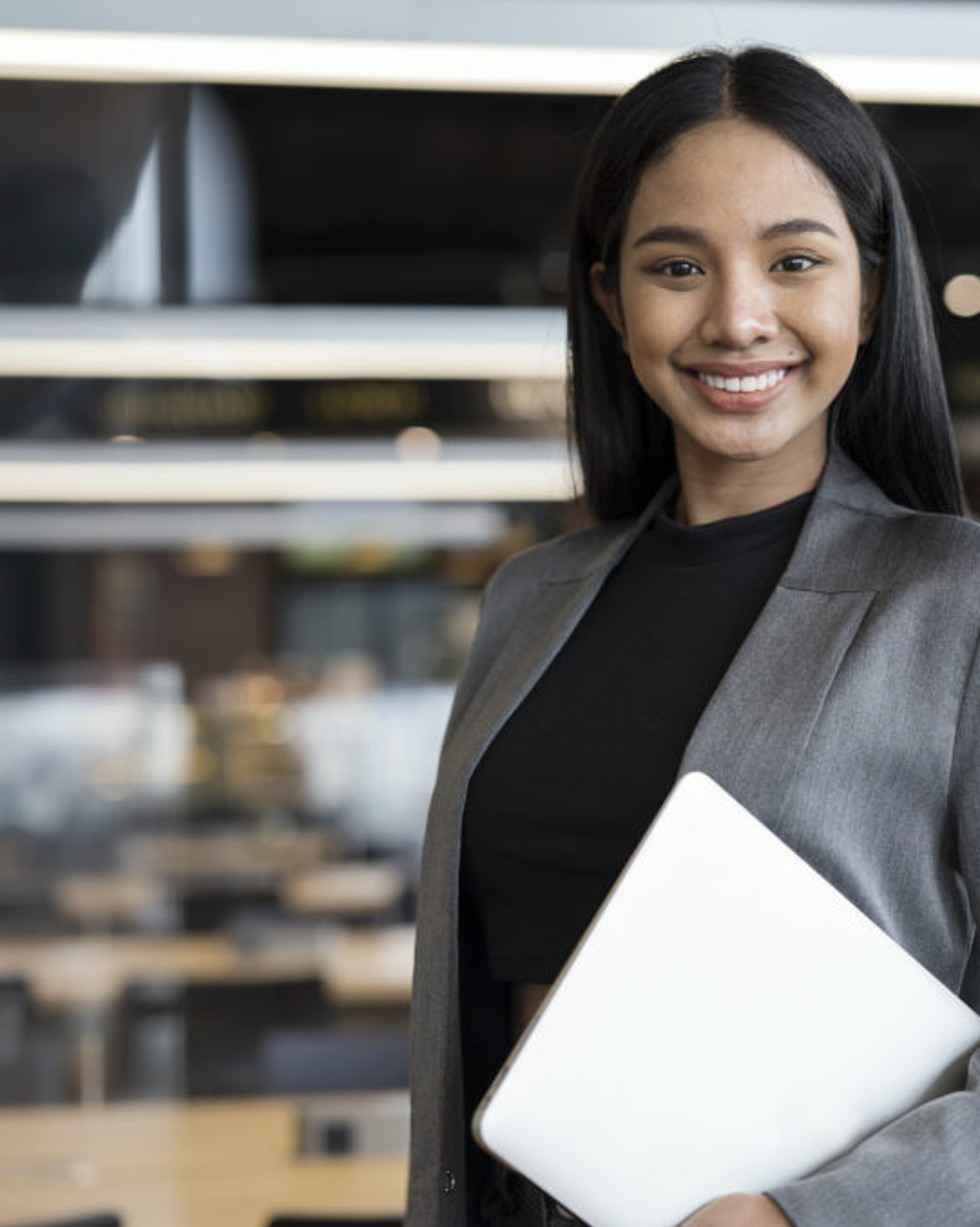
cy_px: 615
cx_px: 587
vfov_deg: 26.8
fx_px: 2576
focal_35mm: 71
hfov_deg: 21.5
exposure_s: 1/160
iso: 100
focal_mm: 50
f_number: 2
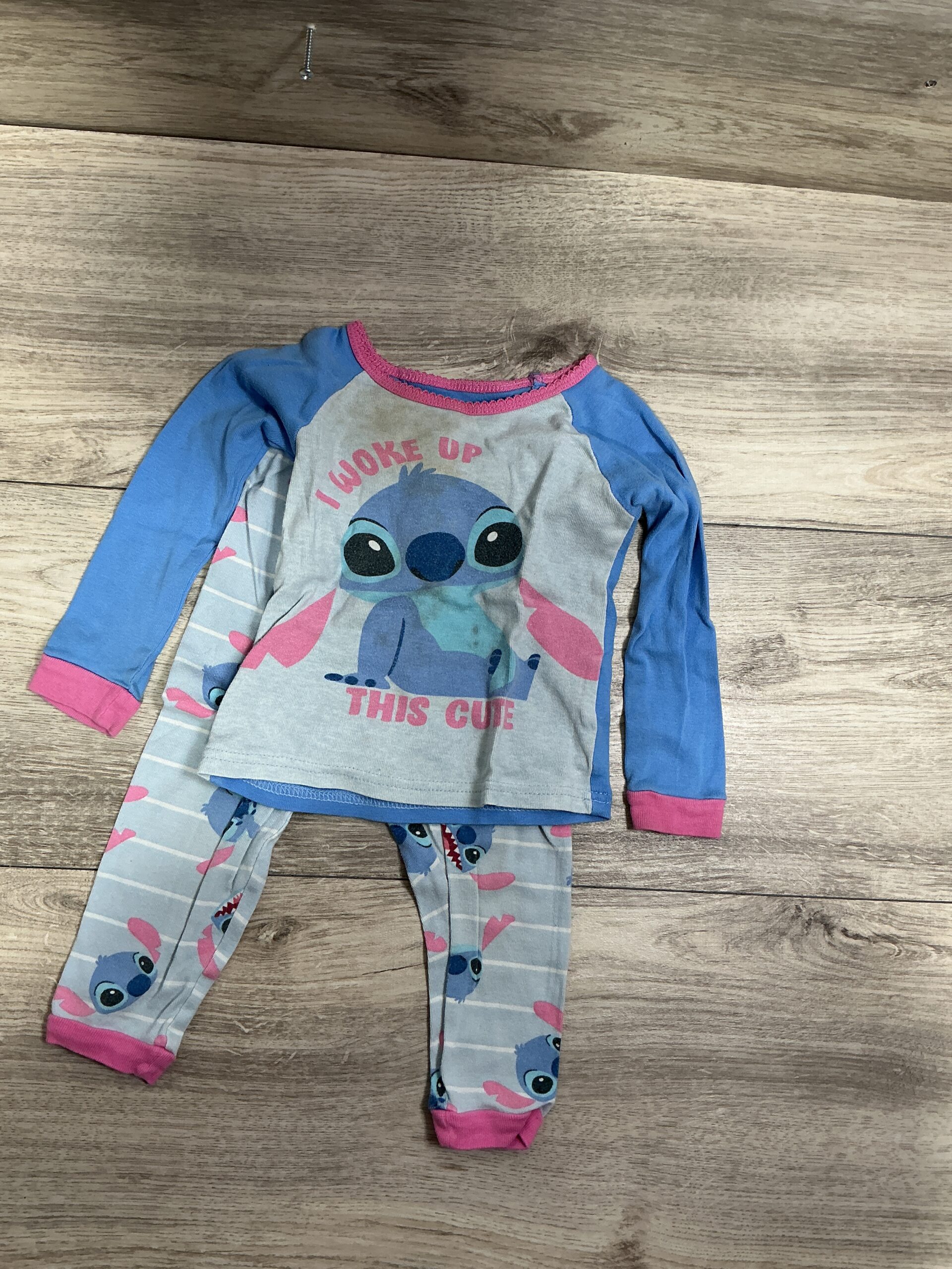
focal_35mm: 29
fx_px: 1063
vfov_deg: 61.7
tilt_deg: -83.6
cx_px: 476
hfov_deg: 48.2
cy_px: 634
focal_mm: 3
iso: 50
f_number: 1.8
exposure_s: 1/50
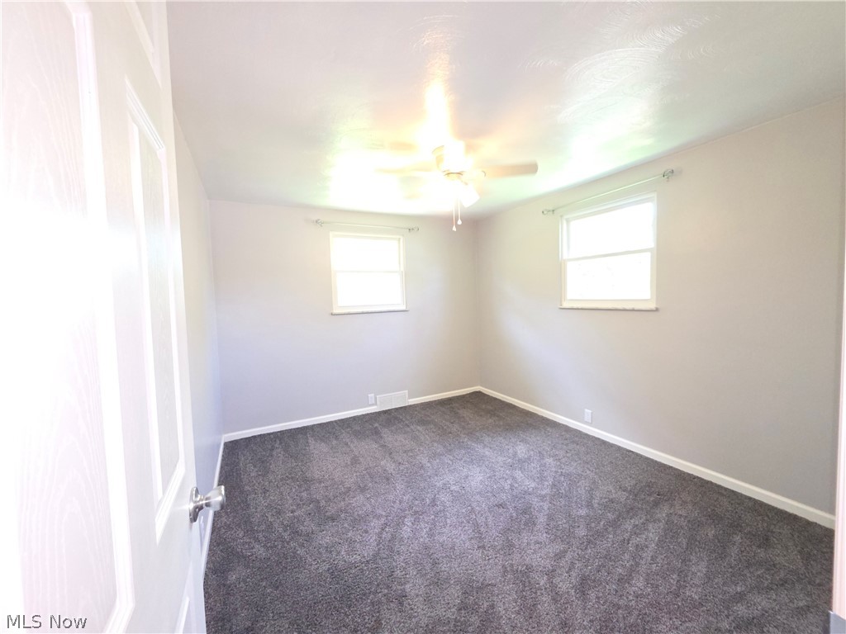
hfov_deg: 106.2
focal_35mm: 13
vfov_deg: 89.9
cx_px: 423
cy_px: 317
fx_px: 318
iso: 250
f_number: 1.9
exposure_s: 1/40
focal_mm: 2.2
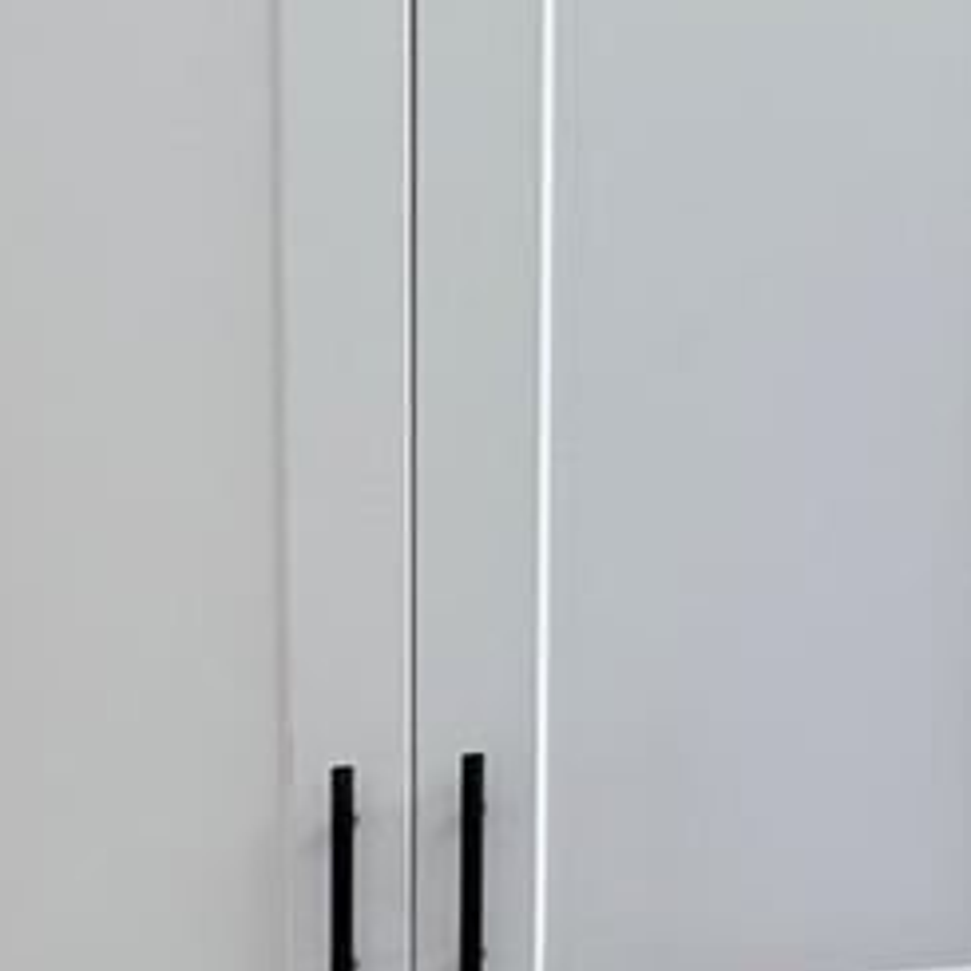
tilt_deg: -12.1
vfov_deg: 13.6
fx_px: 3301
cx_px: -392
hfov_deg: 15.7
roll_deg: +5.1
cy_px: 2085
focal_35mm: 104
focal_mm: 6.76
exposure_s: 1/224
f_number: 1.78
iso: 100
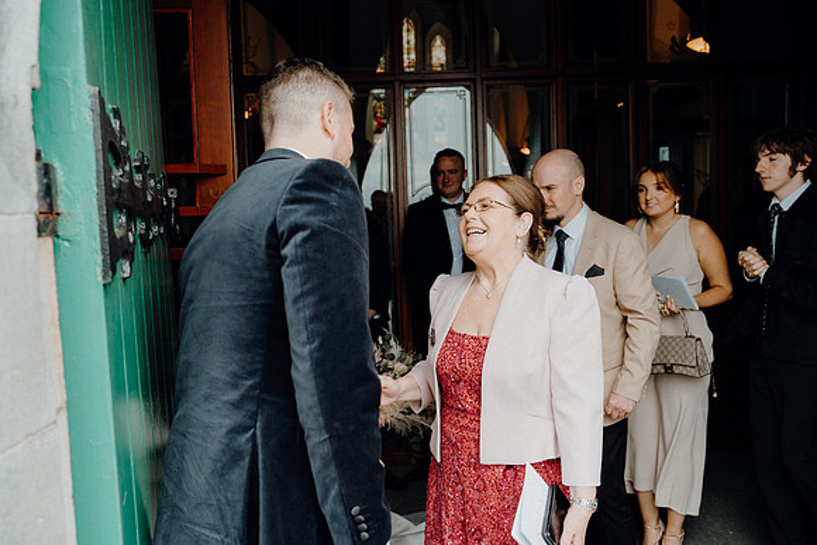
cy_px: 272
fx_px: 704
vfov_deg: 42.3
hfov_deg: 60.3
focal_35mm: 31
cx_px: 408
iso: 200
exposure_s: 1/200
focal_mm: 31
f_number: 3.5
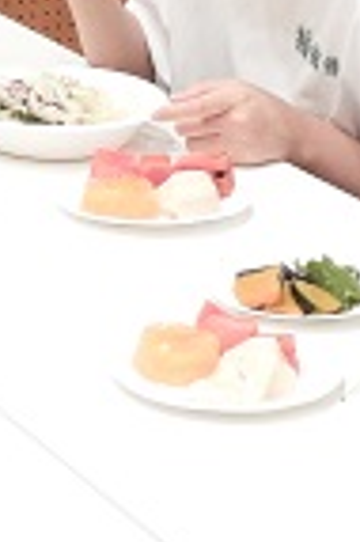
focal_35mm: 163
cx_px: -144
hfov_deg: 8.3
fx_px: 2451
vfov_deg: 12.6
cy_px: 406
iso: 400
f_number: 3.8
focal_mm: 6.3
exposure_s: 1/20
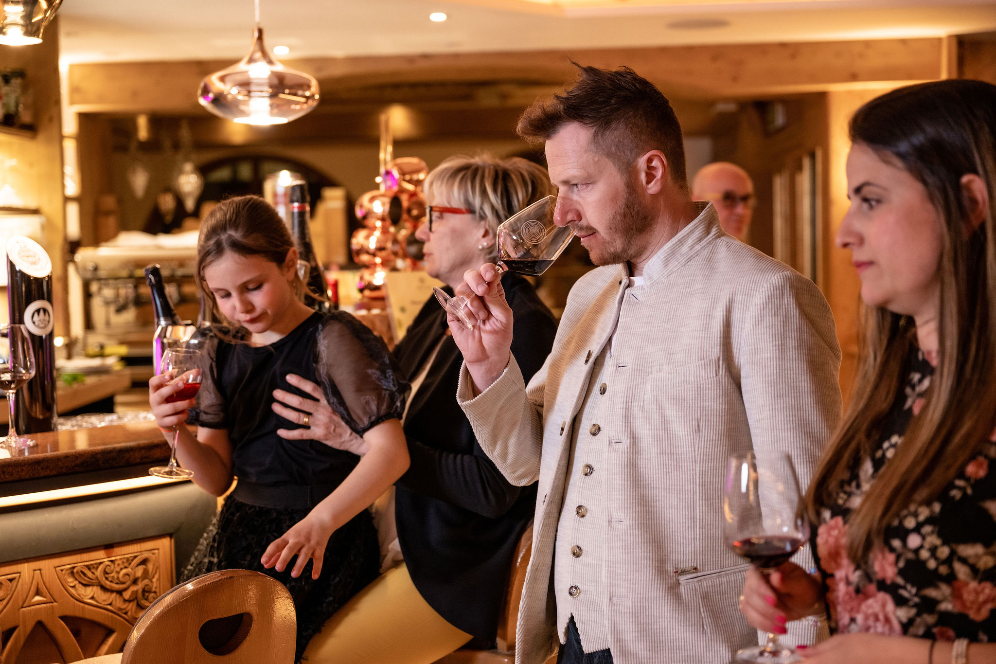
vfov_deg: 26.0
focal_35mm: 52
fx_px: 1438
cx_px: 498
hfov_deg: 38.2
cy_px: 332
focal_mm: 52
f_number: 2.8
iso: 1250
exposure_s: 1/80
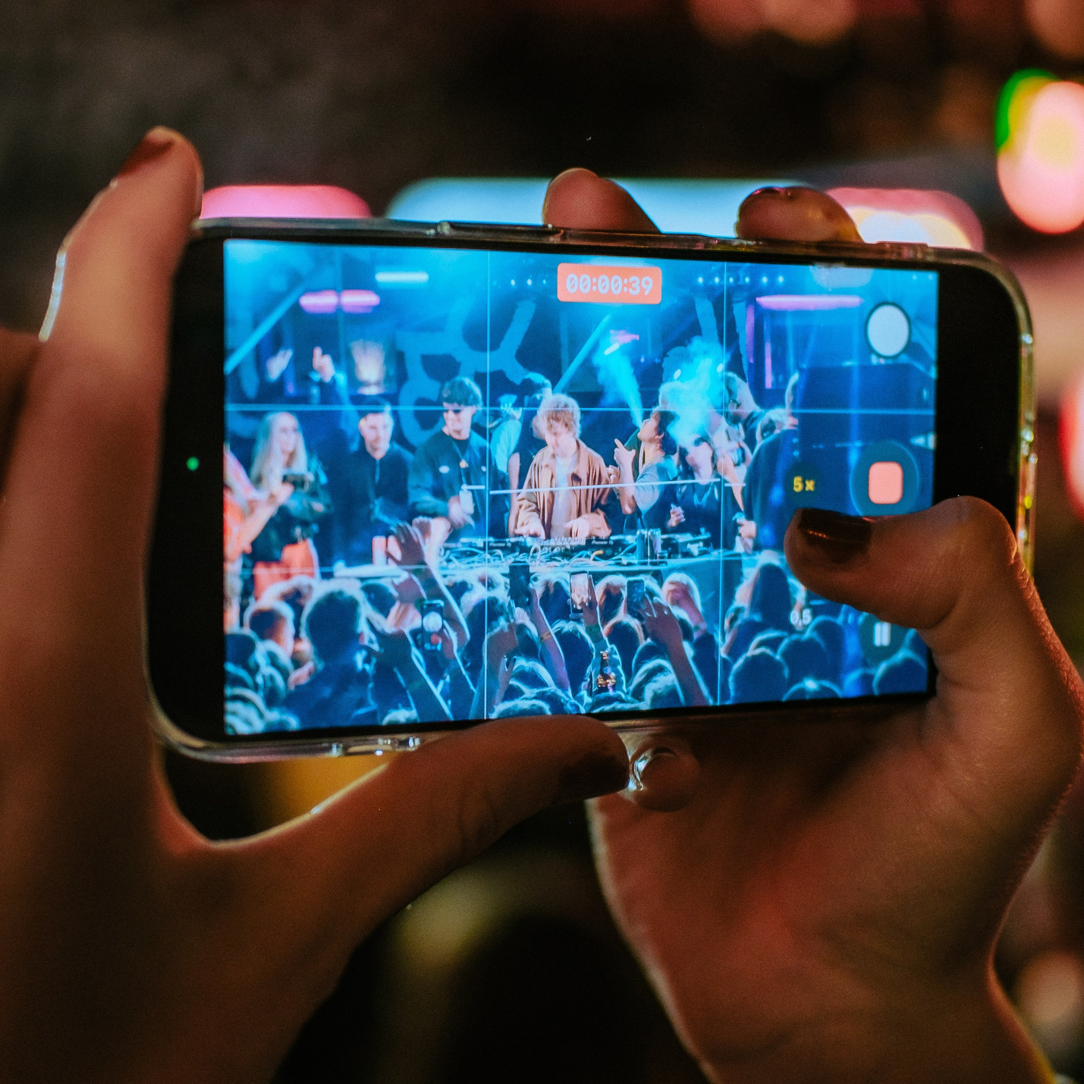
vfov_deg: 27.3
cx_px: 426
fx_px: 2232
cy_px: 575
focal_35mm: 63
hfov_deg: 27.2
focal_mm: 25
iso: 800
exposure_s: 1/80
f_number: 1.7
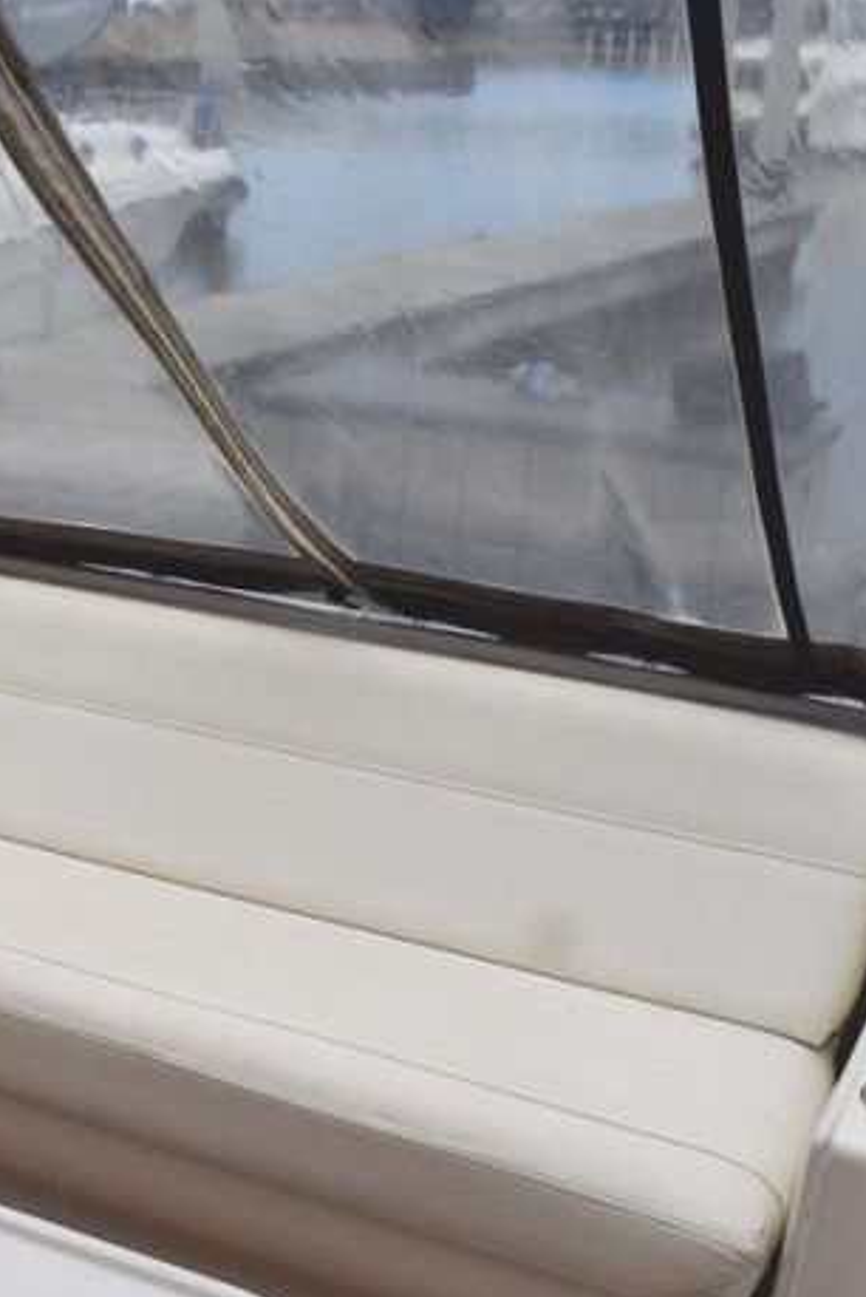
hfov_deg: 24.3
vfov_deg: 37.2
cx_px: -23
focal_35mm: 53
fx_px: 1909
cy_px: 844
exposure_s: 1/400
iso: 200
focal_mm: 18
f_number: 10
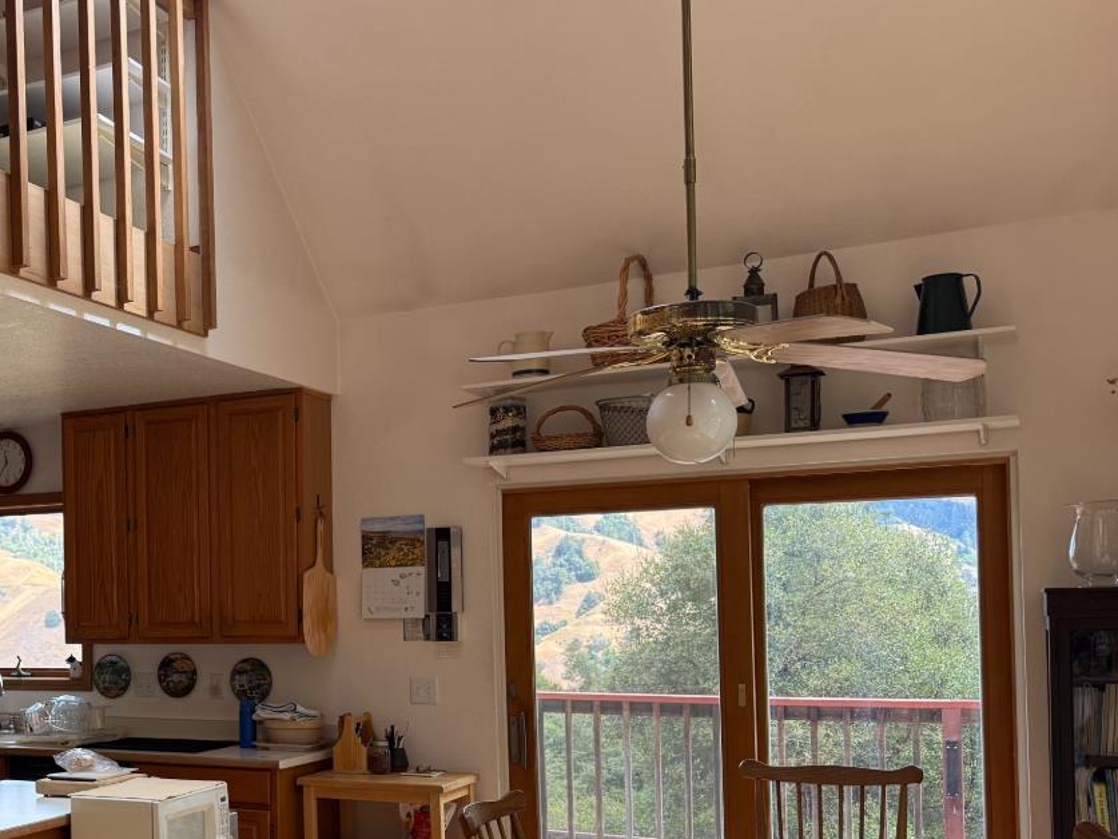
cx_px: 136
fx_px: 1389
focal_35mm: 43
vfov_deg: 33.2
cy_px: 580
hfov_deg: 40.9
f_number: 1.78
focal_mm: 6.76
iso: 125
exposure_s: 1/226
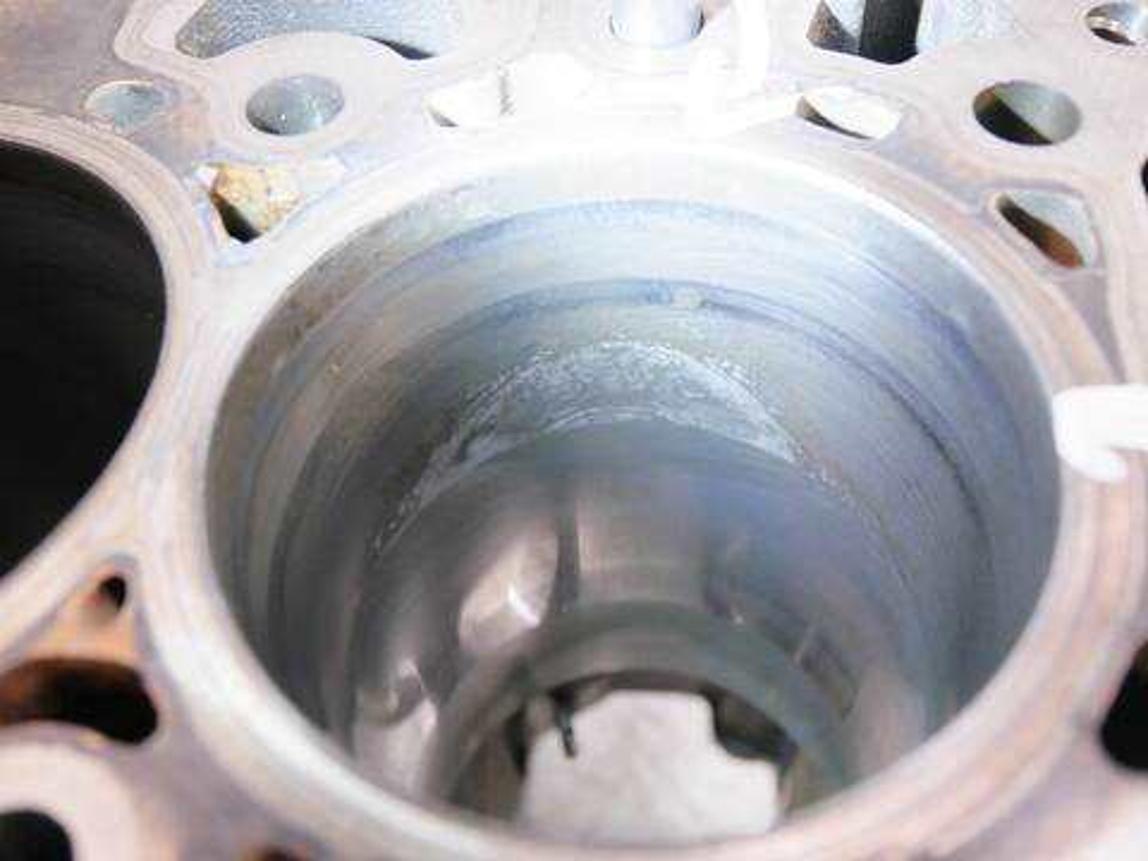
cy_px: 430
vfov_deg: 44.2
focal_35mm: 32
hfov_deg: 56.8
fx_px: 1061
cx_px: 574
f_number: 4
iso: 800
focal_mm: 16
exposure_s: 1/60
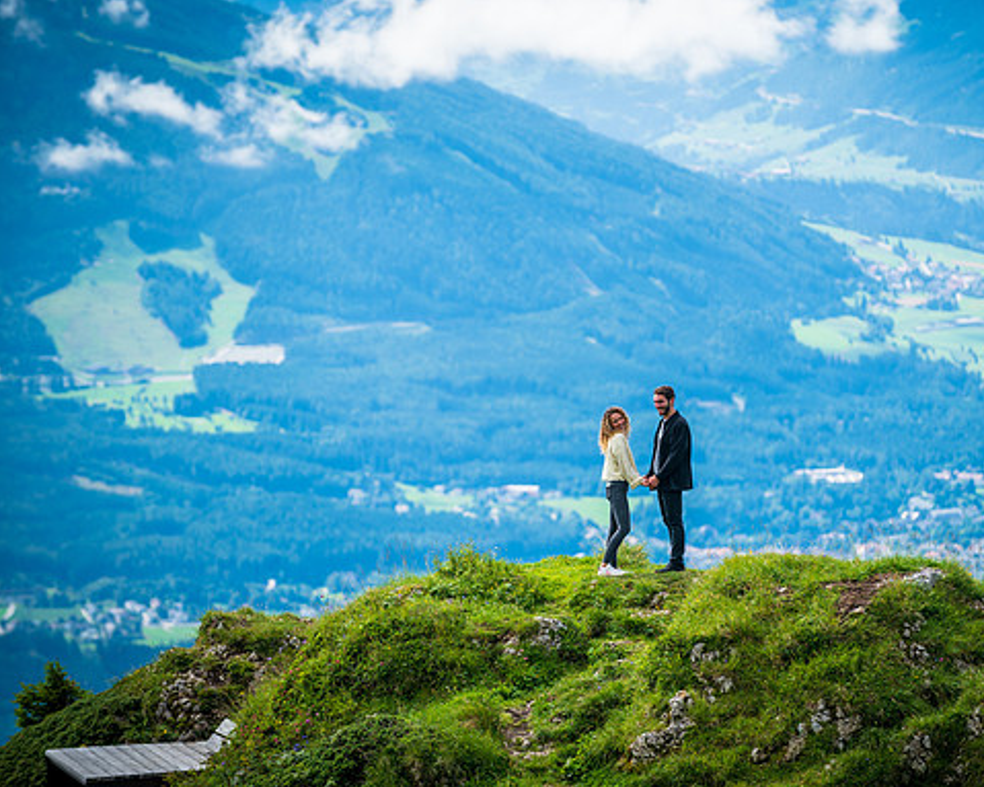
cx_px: 594
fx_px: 6609
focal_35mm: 227
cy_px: 395
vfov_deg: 6.8
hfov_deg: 8.5
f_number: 4
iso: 100
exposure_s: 1/800
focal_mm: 200
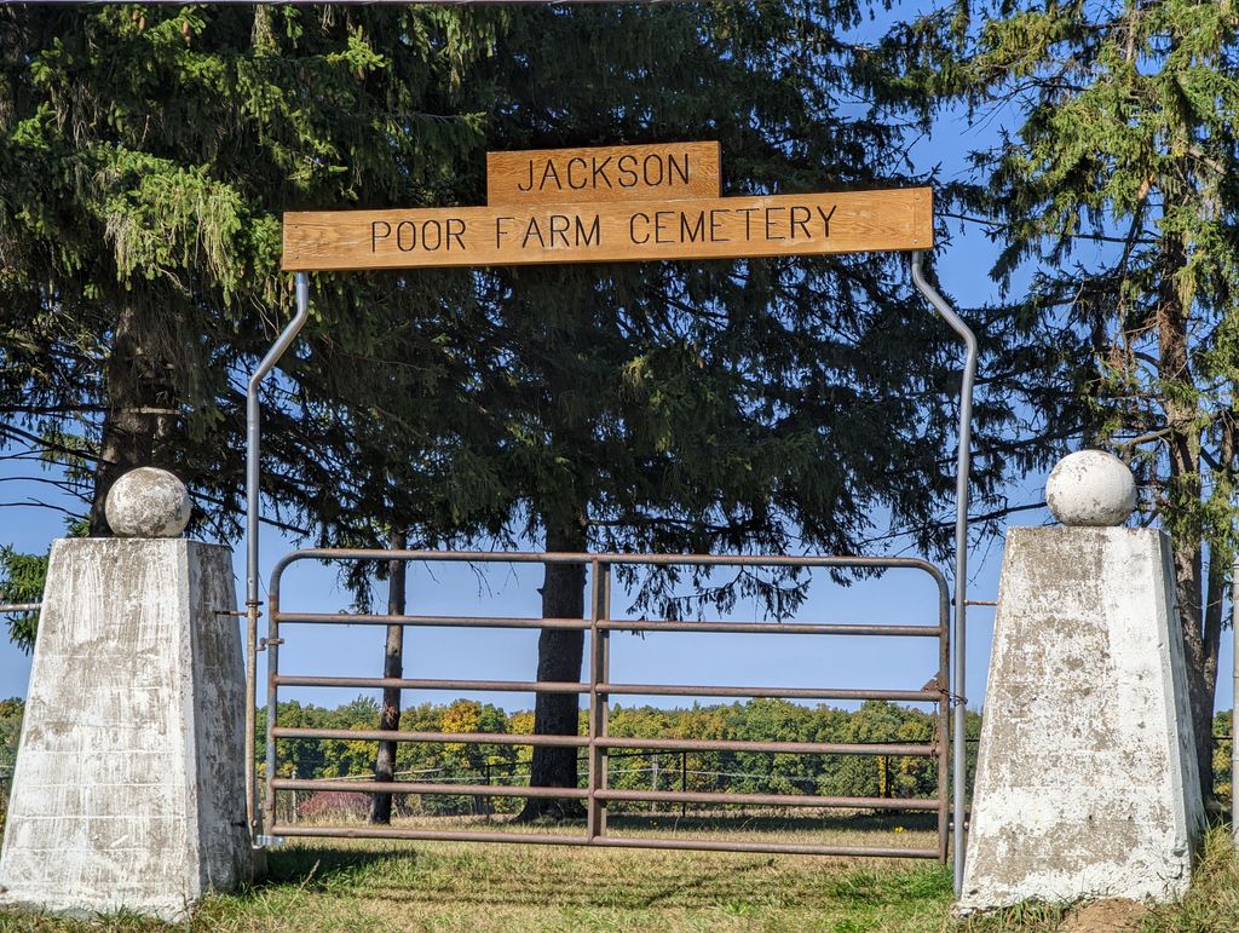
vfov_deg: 14.3
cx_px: 620
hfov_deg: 18.9
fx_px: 3728
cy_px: 466
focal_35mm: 104
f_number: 3.5
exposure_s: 1/595
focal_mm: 19
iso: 32
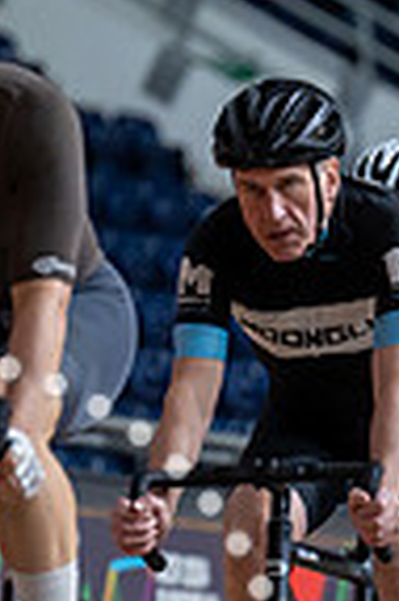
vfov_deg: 3.5
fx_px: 9898
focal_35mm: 594
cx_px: 563
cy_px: 523
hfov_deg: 2.3
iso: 3200
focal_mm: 146
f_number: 2.8
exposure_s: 1/800
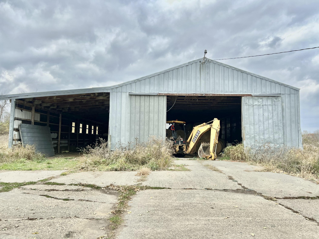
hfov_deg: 67.3
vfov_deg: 53.1
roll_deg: -0.2
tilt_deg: +5.3
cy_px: 120
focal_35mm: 26
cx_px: 160
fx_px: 240
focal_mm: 5.7
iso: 50
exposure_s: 1/1112
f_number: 1.5
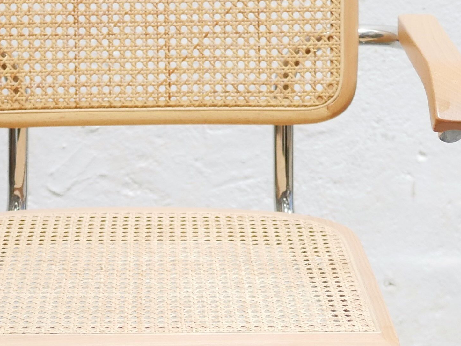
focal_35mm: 127
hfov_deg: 15.5
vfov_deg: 11.6
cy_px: 332
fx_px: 1692
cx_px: 224
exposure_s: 1/60
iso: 640
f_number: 1.7
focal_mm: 20
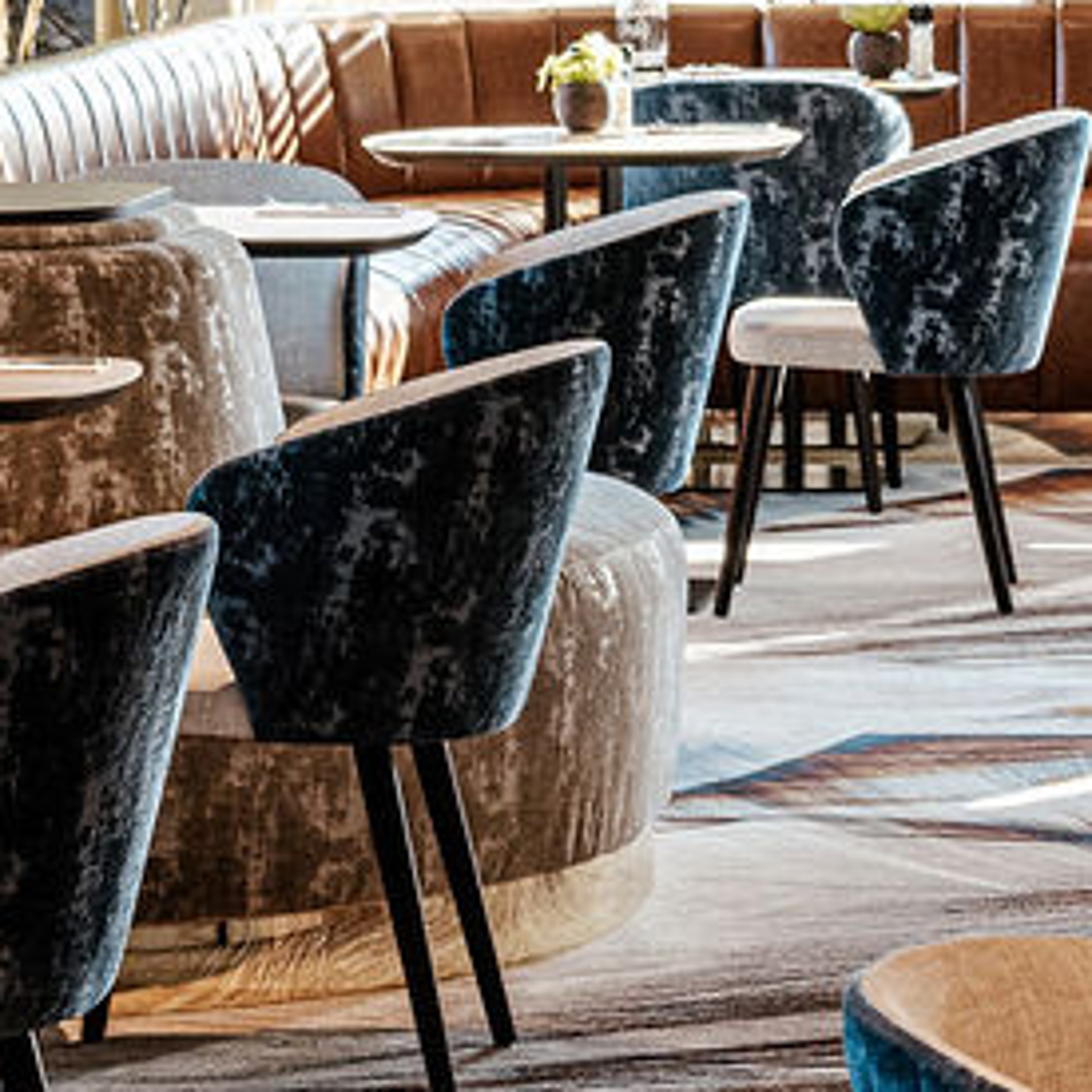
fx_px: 8459
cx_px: 1576
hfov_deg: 7.3
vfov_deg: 7.3
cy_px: -262
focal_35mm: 237
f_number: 6.4
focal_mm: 45
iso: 500
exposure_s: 1/40
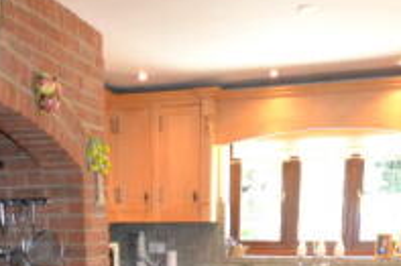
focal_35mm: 50
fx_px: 556
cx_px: 160
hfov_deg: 39.5
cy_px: 364
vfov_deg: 23.2
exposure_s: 1/60
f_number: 4
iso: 1400
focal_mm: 10
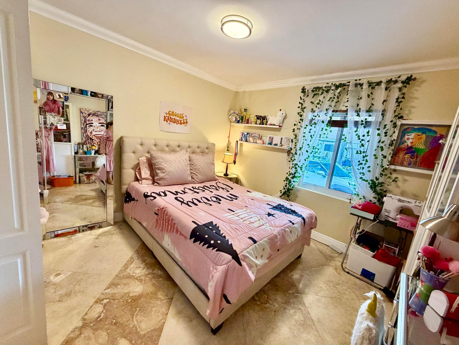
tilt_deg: -11.4
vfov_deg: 85.7
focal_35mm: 14
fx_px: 186
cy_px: 172
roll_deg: -6.9
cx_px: 230
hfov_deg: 102.1
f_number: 2.2
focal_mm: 2.22
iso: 250
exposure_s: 1/60
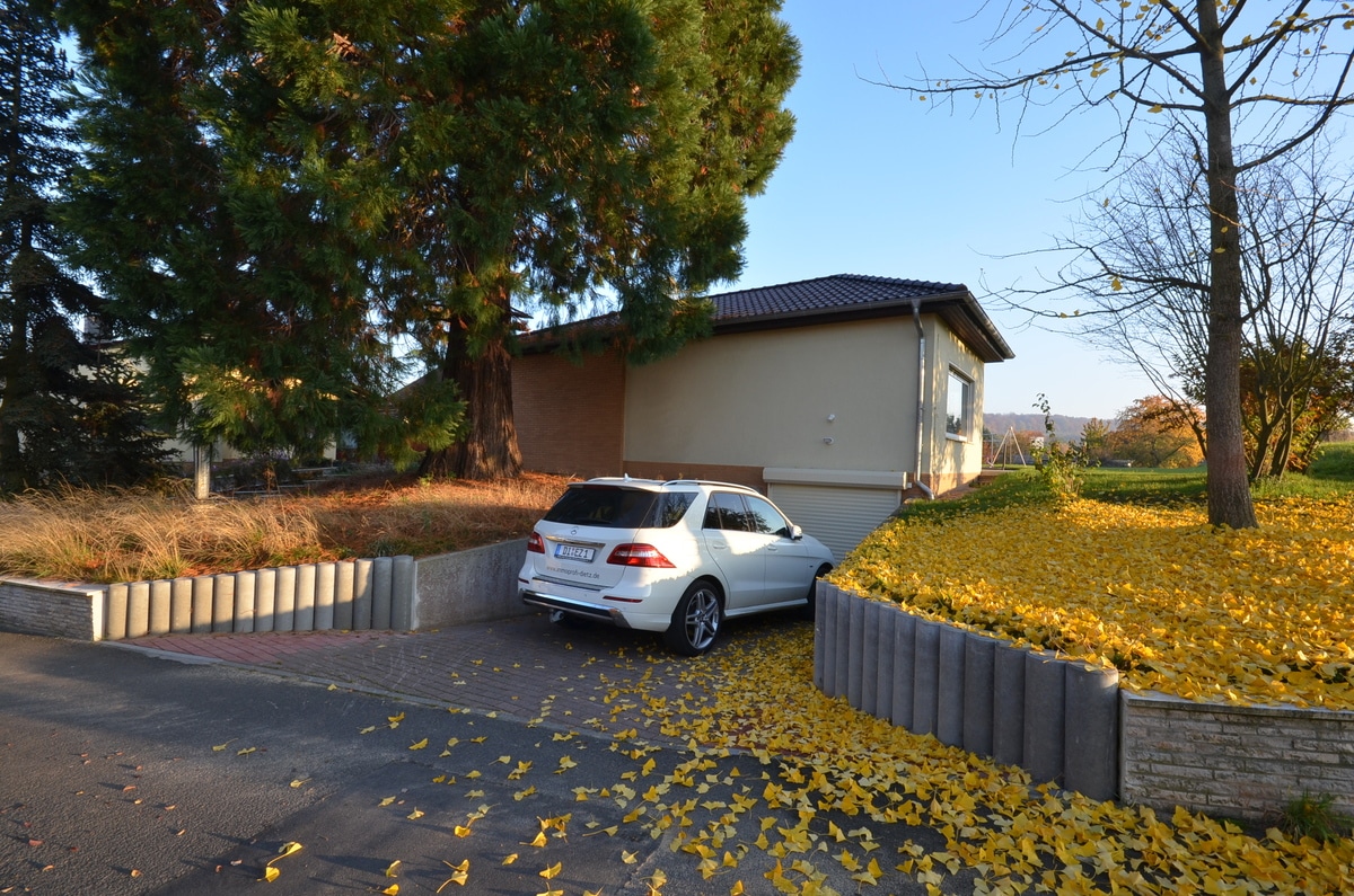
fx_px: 563
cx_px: 677
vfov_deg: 77.1
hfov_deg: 100.5
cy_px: 448
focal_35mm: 15
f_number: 13
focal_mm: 10
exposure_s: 1/50
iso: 250
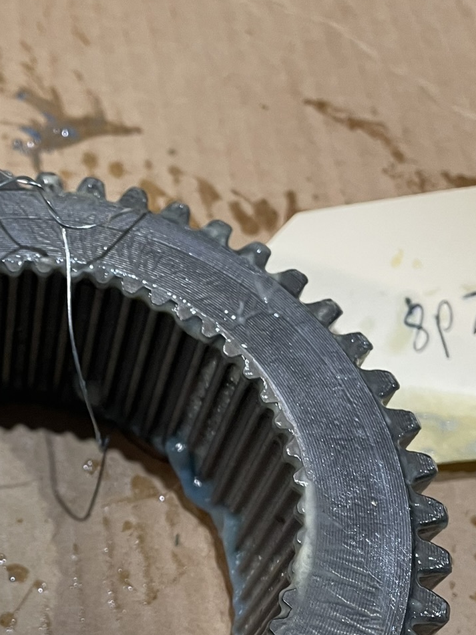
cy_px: 460
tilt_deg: -60.0
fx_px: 1027
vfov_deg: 33.8
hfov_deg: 25.2
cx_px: 37
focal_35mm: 56
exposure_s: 1/60
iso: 160
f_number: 1.6
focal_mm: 4.2
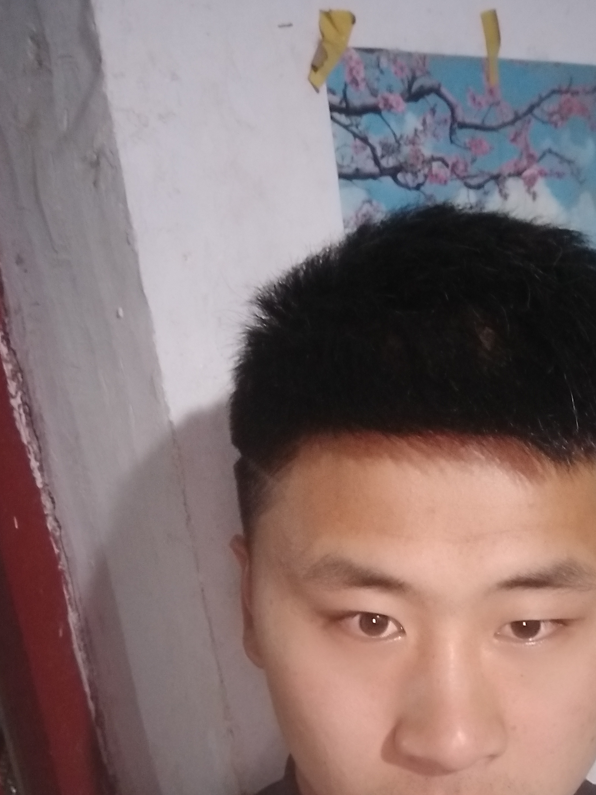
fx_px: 803
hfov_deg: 40.3
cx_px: 384
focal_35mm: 35
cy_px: 610
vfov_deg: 50.1
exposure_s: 1/14
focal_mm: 3.57
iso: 1250
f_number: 2
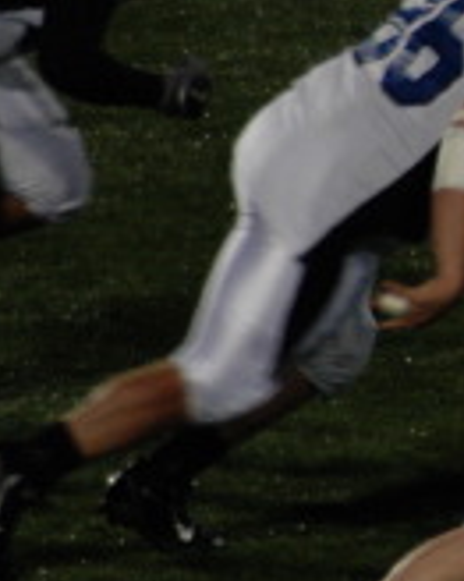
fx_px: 28350
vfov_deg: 1.2
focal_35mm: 1650
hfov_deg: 0.9
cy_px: 182
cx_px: 921
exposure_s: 1/125
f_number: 5.6
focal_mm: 300
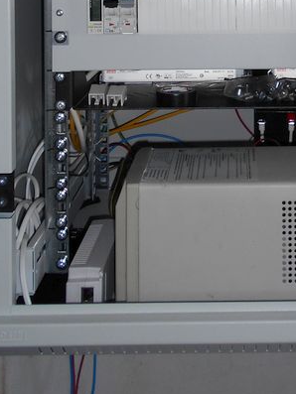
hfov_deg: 21.5
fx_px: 763
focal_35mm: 67
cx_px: 258
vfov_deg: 25.6
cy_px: -93
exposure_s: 1/25
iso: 80
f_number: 3.2
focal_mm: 4.6
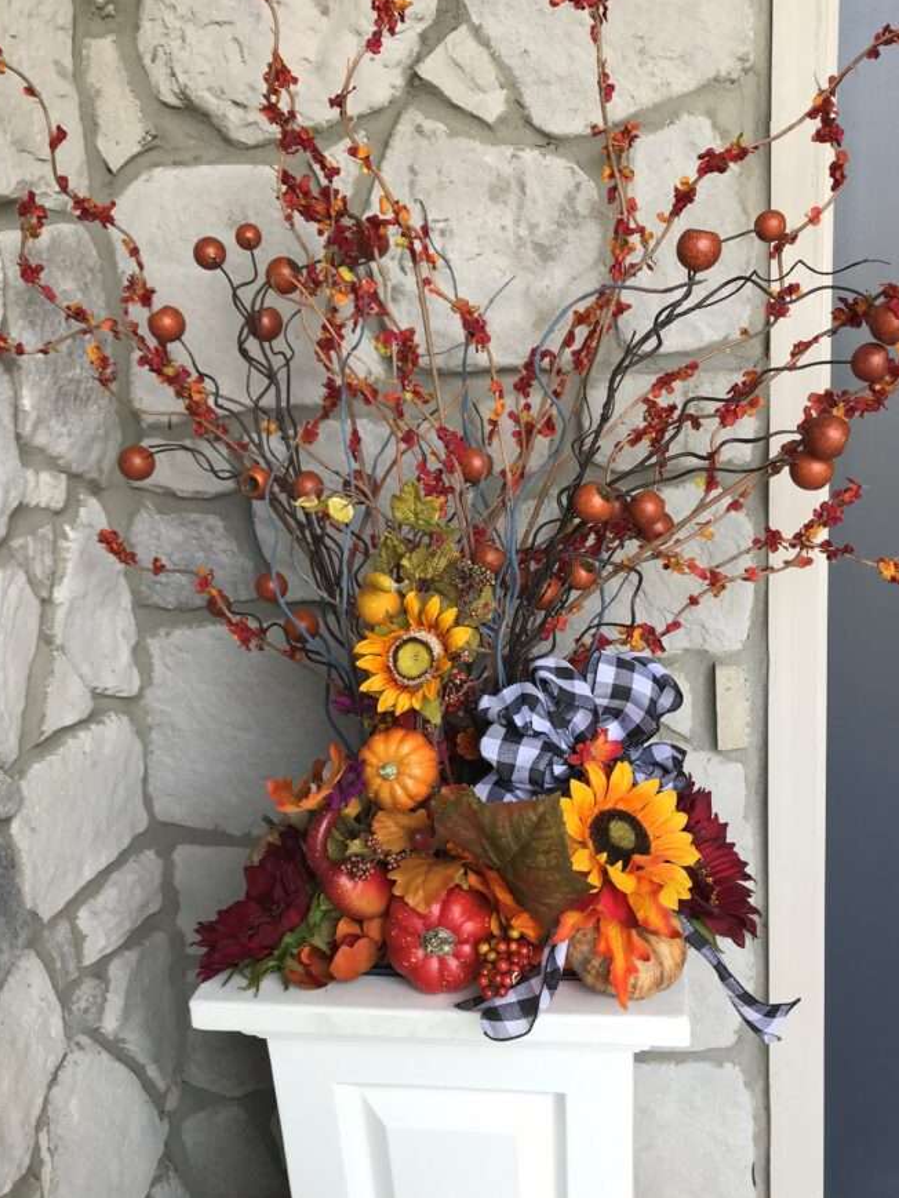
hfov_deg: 43.0
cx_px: 447
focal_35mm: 33
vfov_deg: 55.3
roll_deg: +3.2
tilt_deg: -12.1
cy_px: 596
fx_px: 1142
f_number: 1.8
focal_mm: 3.99
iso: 25
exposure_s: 1/120
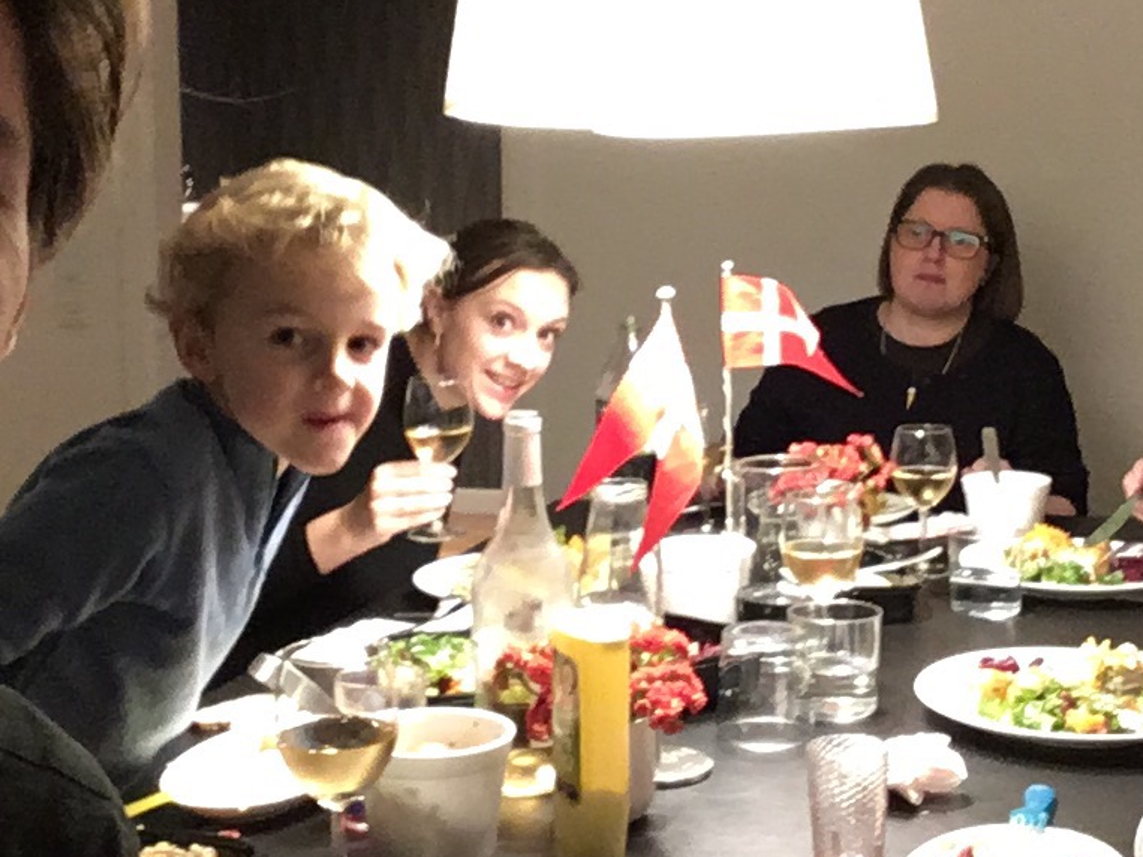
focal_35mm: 52
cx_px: 623
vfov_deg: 27.9
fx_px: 1717
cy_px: 327
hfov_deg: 36.8
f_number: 2.4
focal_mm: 2.15
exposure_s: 1/20
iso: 400
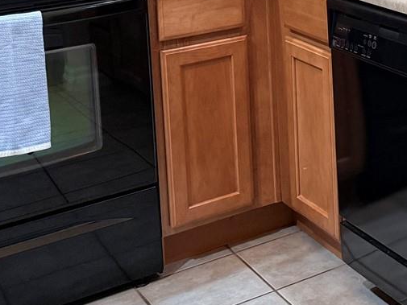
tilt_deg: -5.0
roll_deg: +1.4
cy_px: -122
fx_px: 894
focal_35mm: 76
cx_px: 521
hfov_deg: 23.0
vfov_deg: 17.8
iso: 250
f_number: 1.78
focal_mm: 6.76
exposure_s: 1/60
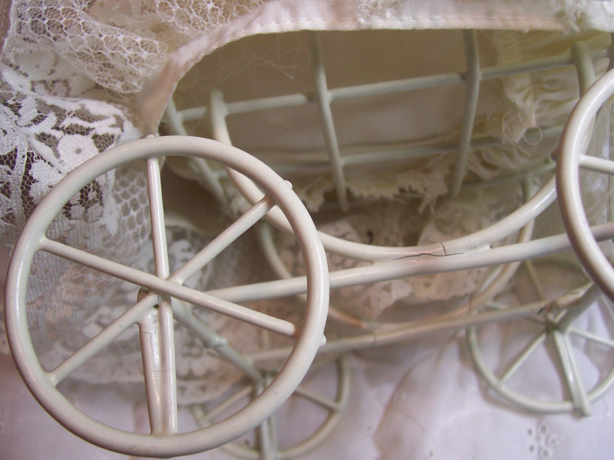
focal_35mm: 37
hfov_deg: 50.1
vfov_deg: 38.7
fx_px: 656
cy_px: 230
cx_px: 307
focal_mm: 5.6
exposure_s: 1/45
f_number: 2.8
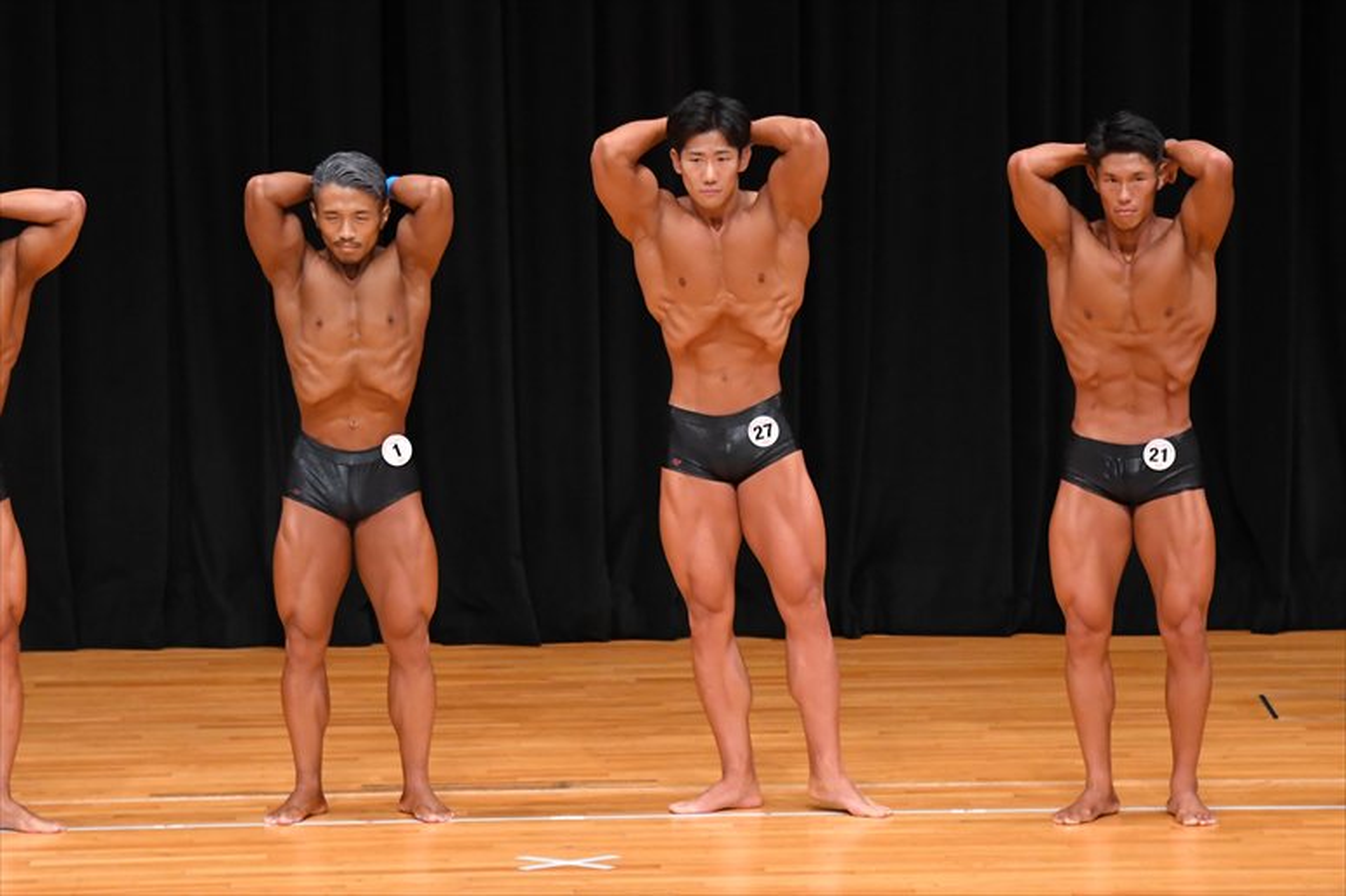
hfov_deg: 8.1
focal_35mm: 255
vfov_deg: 5.4
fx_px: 9530
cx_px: 673
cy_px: 448
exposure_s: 1/400
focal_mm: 170
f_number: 5.6
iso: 4000
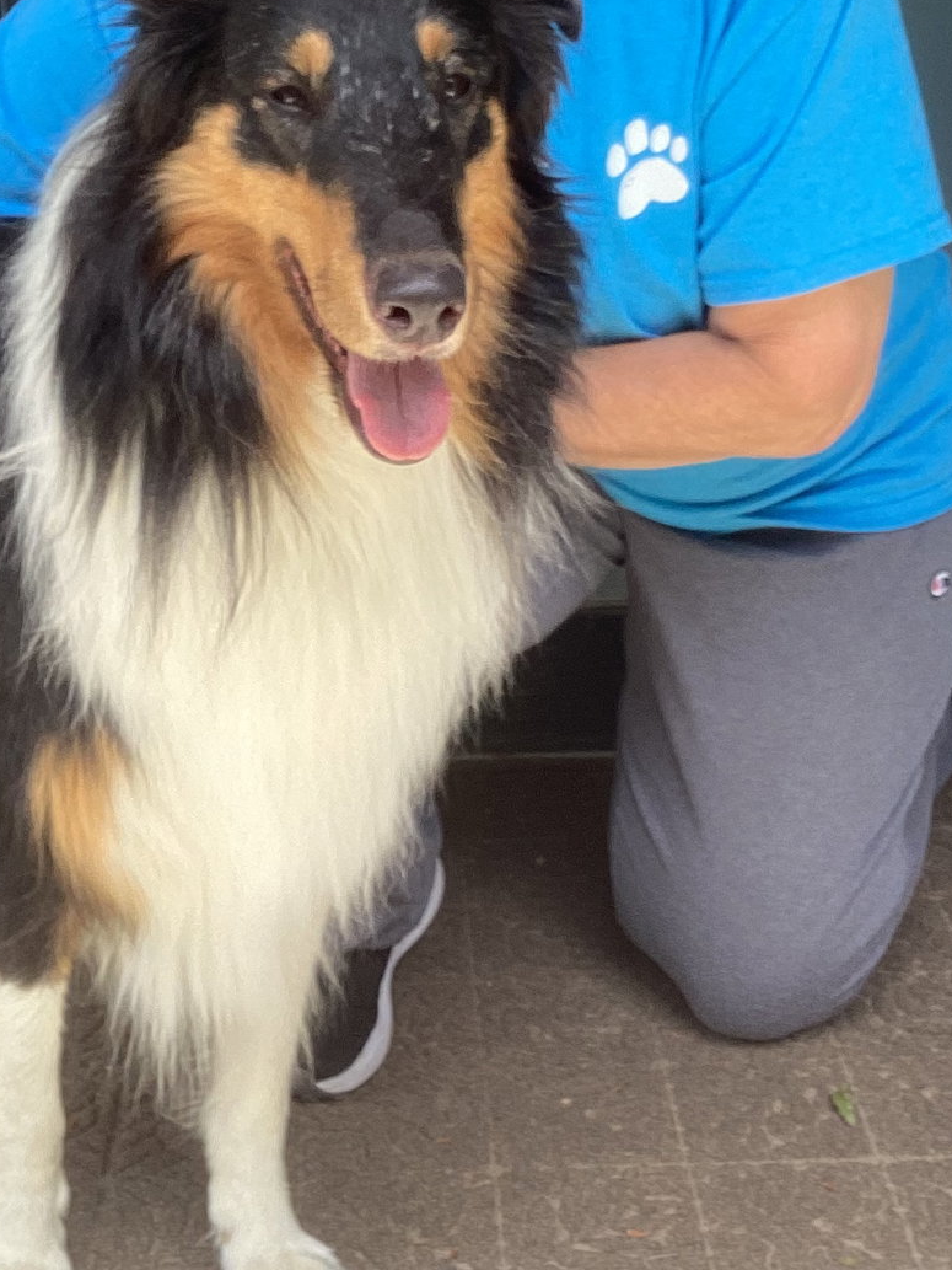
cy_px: 427
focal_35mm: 64
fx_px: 2346
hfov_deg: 22.9
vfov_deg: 30.1
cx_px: 437
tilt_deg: -13.5
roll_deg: +1.5
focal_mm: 3.3
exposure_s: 1/156
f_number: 2.4
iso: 25
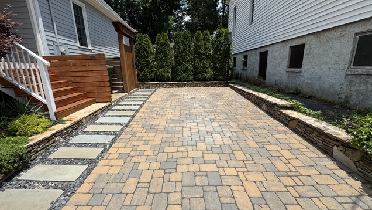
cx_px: 179
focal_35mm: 16
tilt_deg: -13.7
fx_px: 158
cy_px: 107
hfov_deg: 99.3
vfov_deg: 67.1
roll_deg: +2.0
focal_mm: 2.22
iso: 50
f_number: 2.2
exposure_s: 1/2342
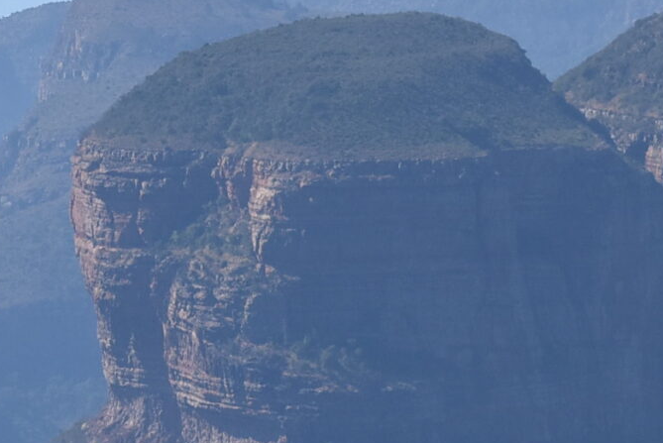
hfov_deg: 5.1
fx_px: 7408
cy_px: 242
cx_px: 1080
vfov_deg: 3.4
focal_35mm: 402
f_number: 6.3
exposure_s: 1/2000
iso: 400
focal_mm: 70
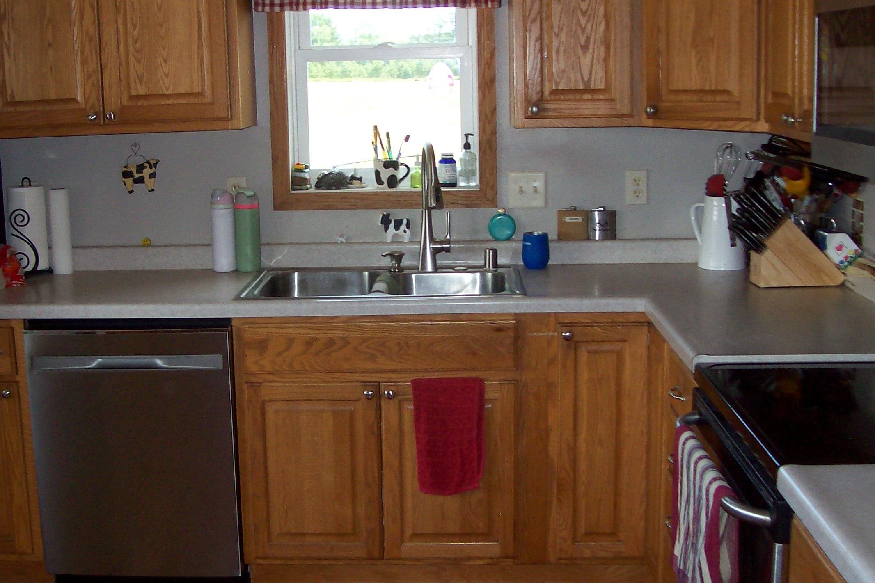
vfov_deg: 26.9
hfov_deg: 39.5
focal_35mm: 50
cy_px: 235
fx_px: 1215
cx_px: 387
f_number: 2.7
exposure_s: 1/64
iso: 80
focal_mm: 6
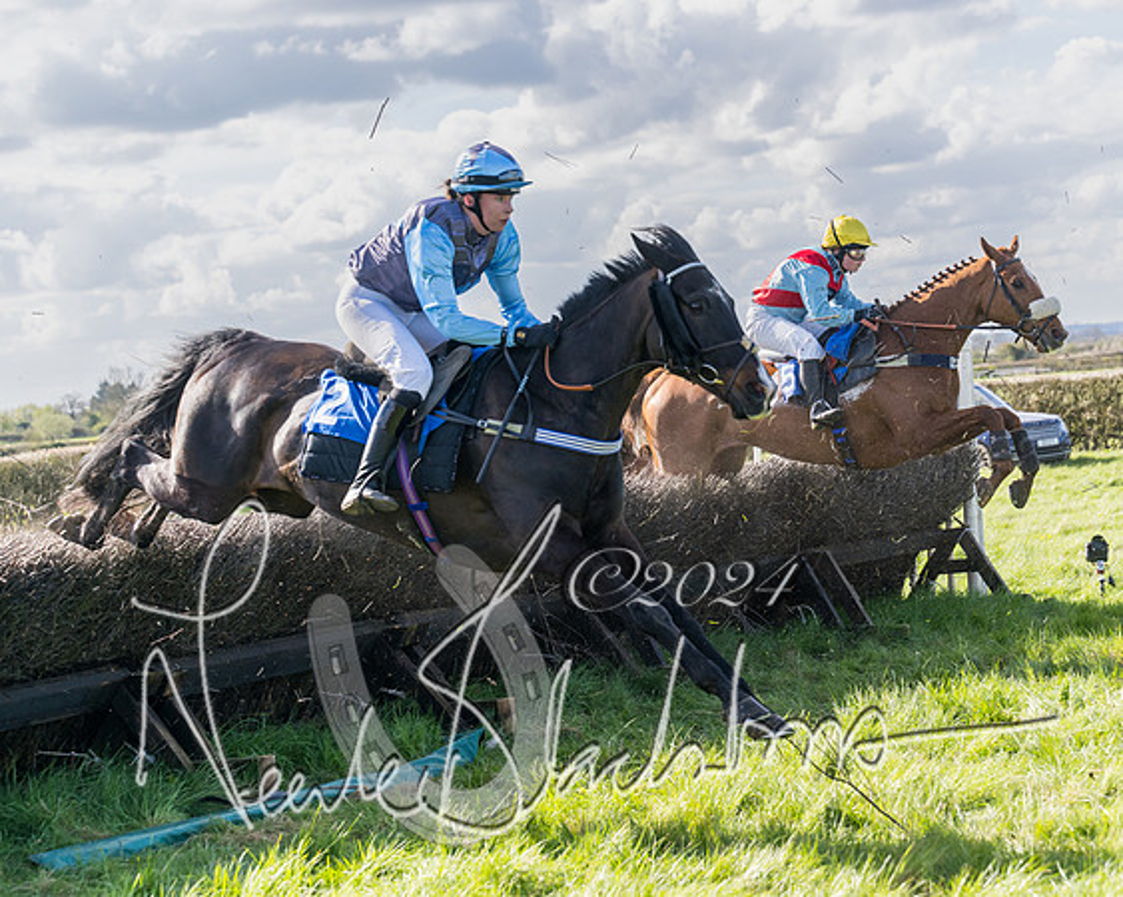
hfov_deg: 22.8
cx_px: 627
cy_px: 430
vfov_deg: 18.3
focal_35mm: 84
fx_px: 2782
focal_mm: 70
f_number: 4
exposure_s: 1/2000
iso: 400
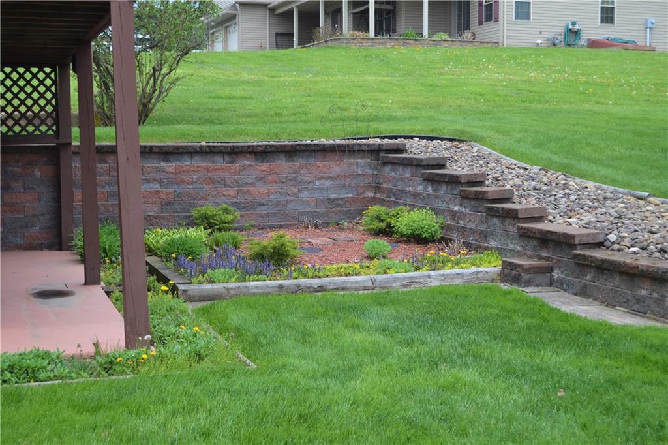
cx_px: 334
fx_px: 946
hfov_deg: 38.9
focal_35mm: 51
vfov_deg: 26.5
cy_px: 222
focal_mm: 34
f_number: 6.3
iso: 100
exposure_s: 1/160
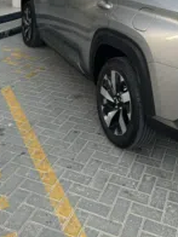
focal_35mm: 49
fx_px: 336
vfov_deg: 36.2
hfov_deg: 29.6
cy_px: 18
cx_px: 105
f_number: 1.78
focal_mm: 6.86
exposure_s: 1/121
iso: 64
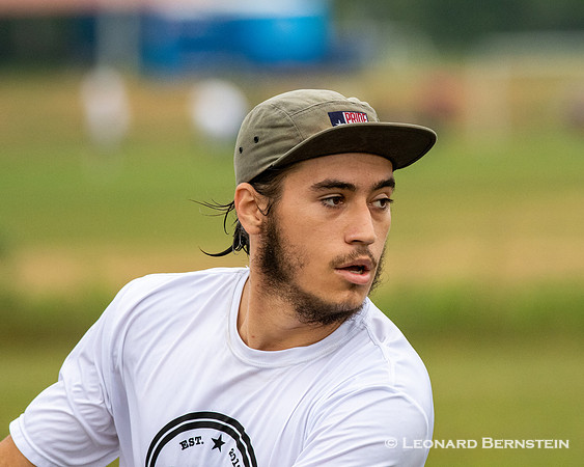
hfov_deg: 3.3
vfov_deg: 2.7
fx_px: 10055
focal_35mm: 582
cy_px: 199
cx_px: 365
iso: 1600
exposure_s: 1/2000
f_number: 5.6
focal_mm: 300
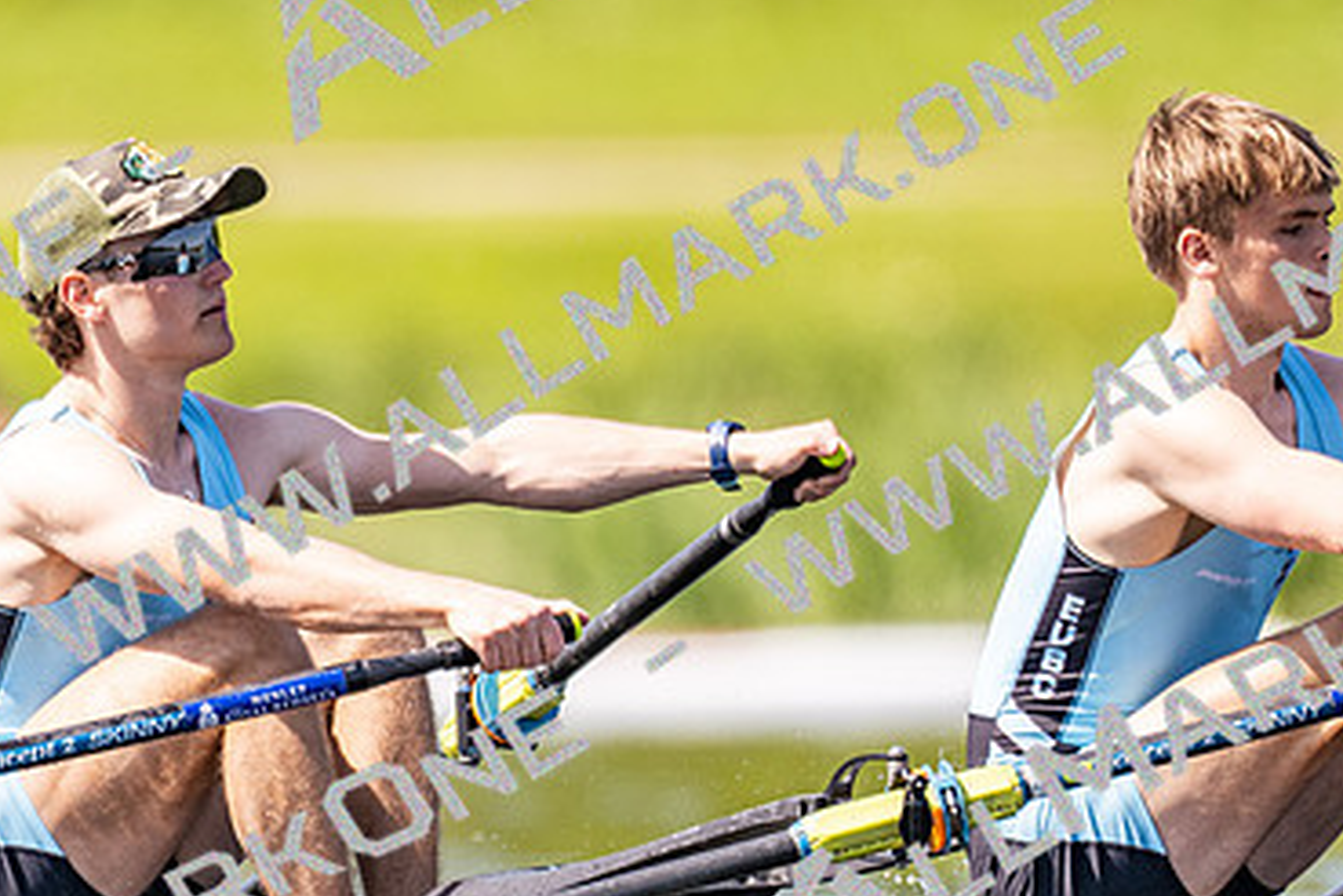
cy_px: 676
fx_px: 52821
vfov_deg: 1.0
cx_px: 480
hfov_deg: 1.5
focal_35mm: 1416
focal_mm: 600
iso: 400
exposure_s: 1/2500
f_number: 4
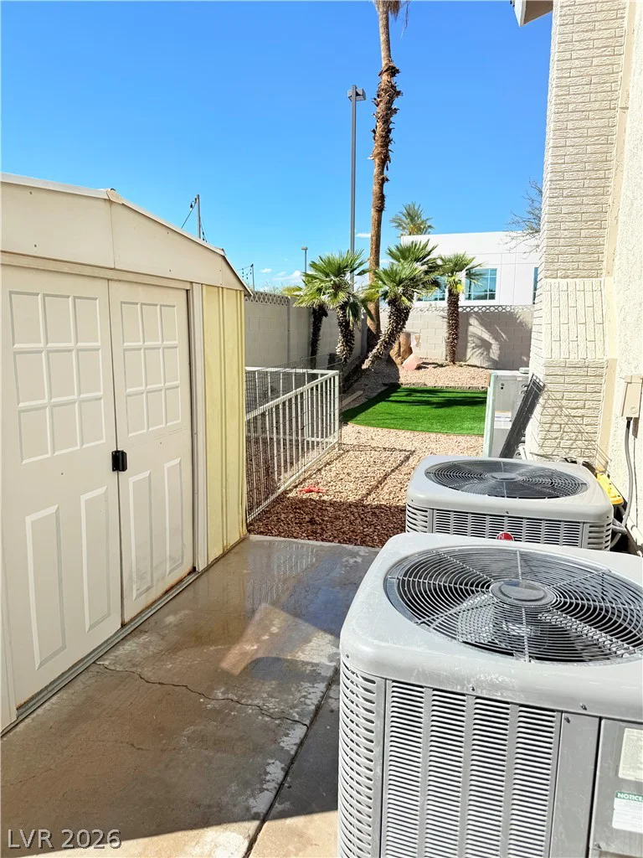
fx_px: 594
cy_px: 429
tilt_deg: -8.5
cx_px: 322
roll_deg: -0.8
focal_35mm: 24
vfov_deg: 71.6
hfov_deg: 56.8
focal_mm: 6.76
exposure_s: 1/4673
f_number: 1.78
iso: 80
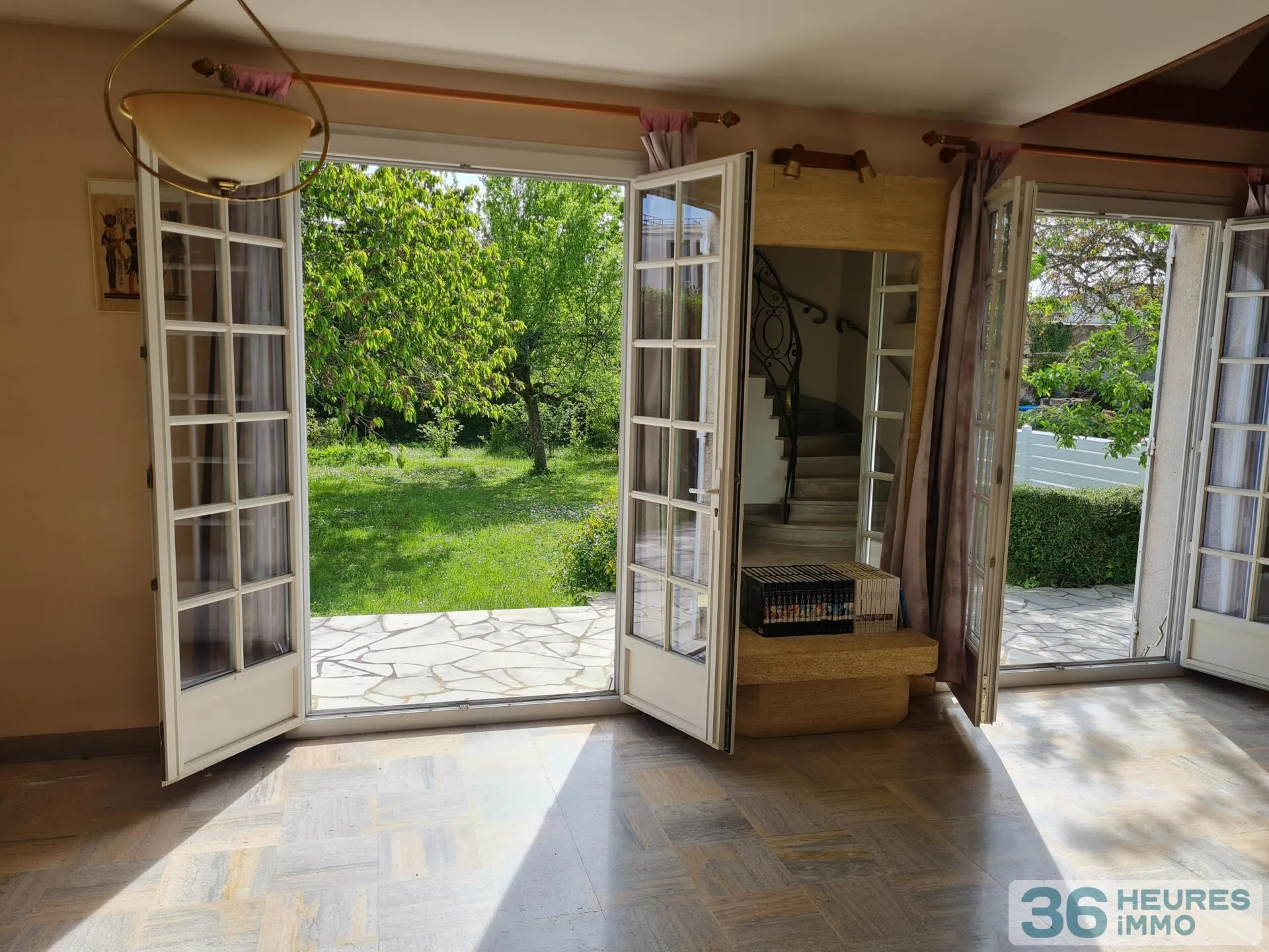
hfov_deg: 67.3
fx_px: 953
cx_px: 634
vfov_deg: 53.1
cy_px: 476
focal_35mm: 26
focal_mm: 5.4
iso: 50
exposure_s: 1/1429
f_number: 1.8
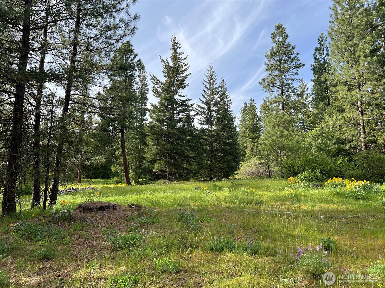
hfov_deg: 67.3
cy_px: 144
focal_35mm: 26
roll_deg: +0.2
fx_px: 289
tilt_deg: +7.3
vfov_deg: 53.1
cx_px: 192
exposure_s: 1/1553
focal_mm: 5.7
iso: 50
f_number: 1.5
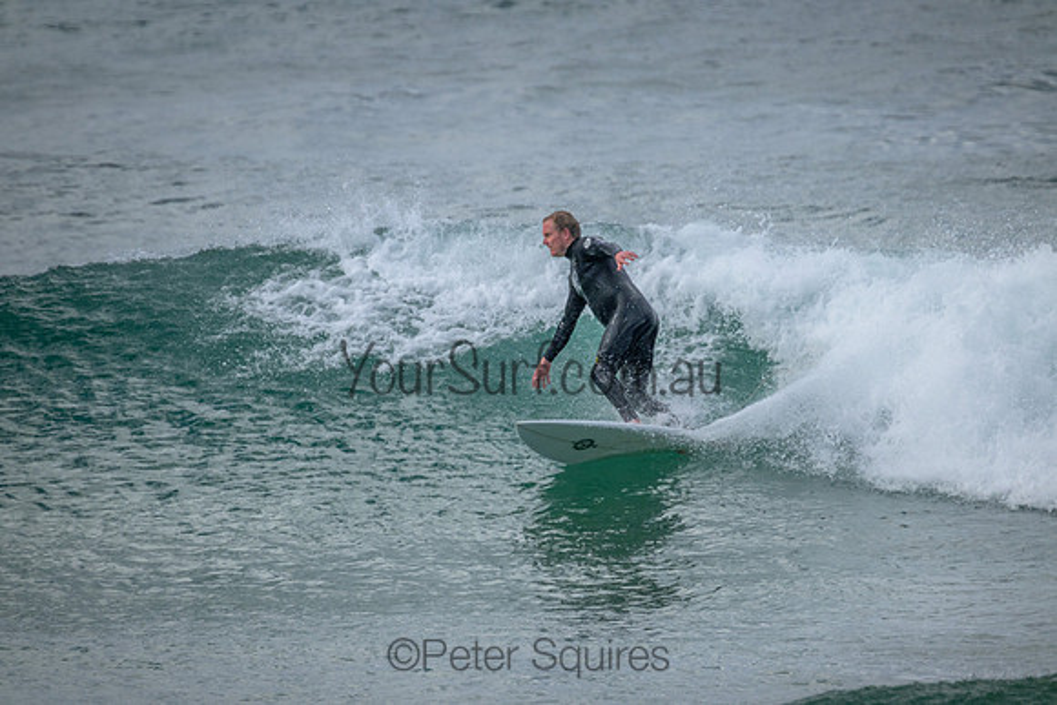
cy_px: 352
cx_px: 528
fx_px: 23493
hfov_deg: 2.6
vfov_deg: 1.7
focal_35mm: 800
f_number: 11
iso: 2000
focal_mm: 800
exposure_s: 1/1250
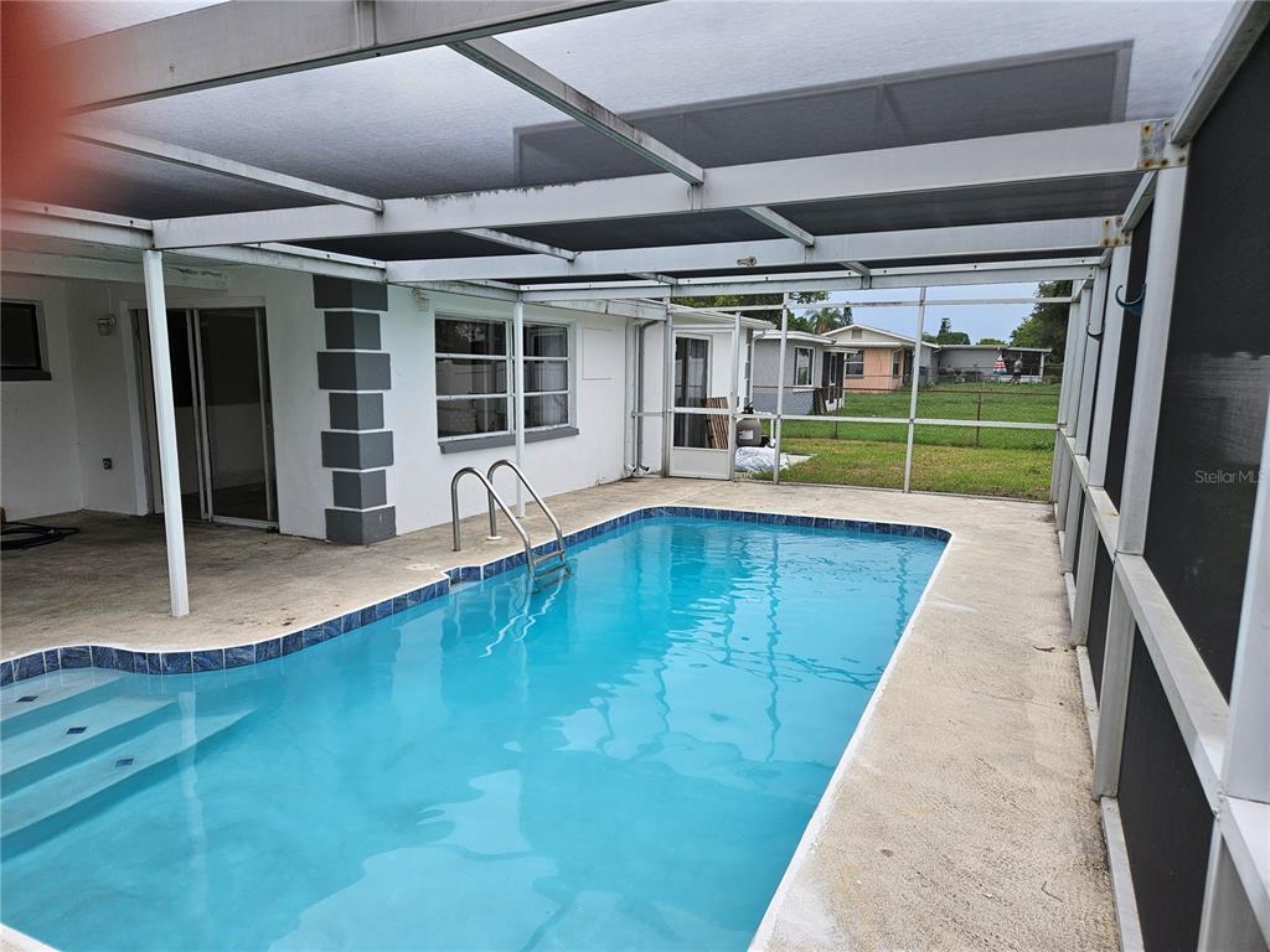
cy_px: 476
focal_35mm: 23
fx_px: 844
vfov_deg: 58.9
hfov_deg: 73.9
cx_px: 635
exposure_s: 1/1232
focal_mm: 5.4
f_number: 1.8
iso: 25
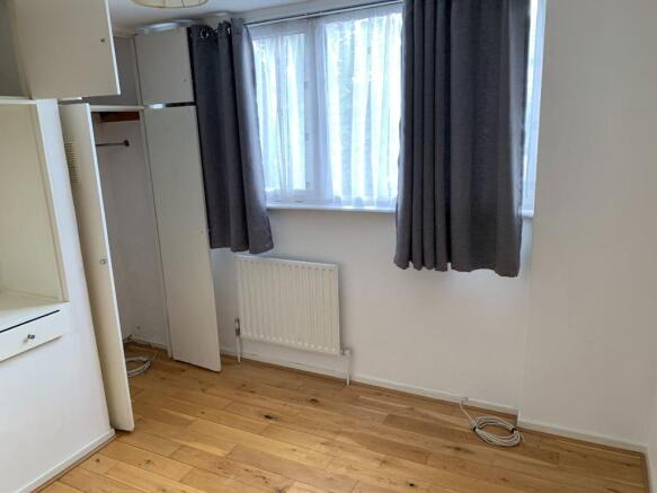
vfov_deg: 53.0
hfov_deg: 67.3
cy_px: 246
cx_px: 328
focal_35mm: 26
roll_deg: +2.9
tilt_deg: -13.8
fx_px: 493
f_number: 1.8
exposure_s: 1/95
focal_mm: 4.25
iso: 100
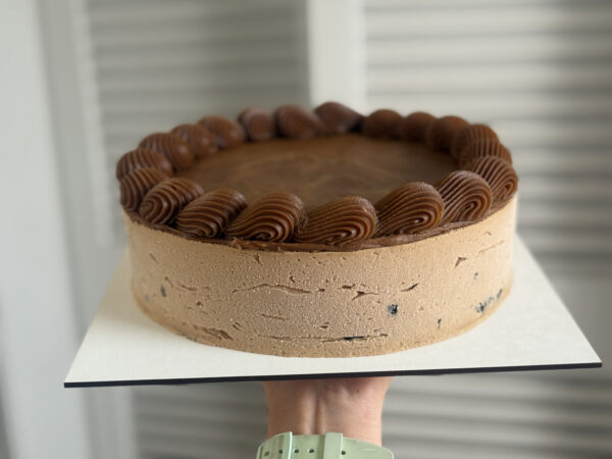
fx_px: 849
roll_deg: +2.2
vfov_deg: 30.3
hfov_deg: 39.7
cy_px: 230
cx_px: 306
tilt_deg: -14.5
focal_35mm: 48
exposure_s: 1/73
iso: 100
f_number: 1.78
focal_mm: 6.76
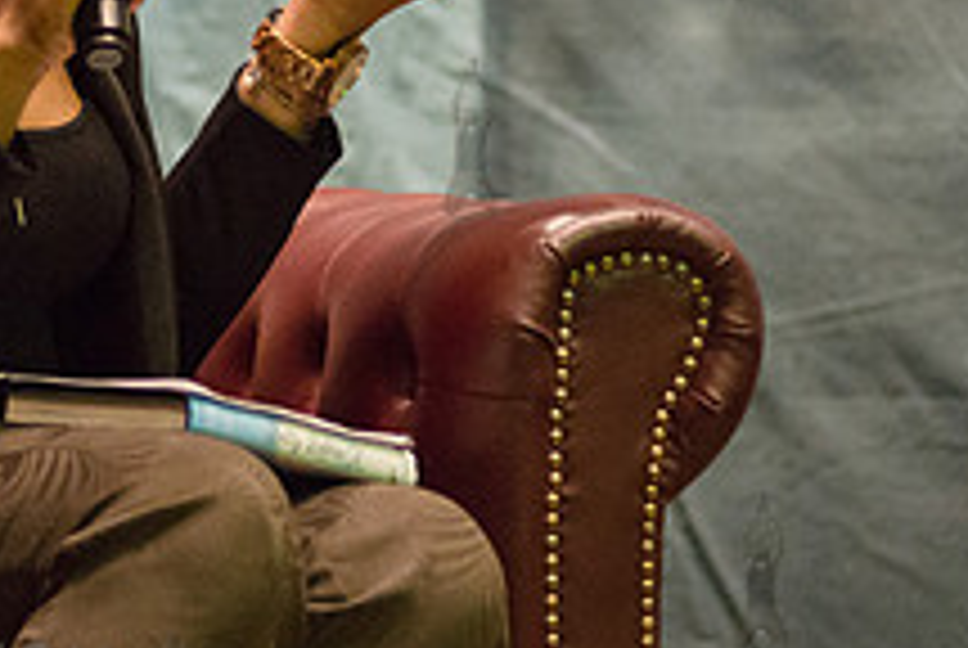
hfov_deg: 5.2
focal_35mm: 391
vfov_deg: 3.5
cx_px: -113
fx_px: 10528
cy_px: -83
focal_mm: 145
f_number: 2.8
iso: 4000
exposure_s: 1/250
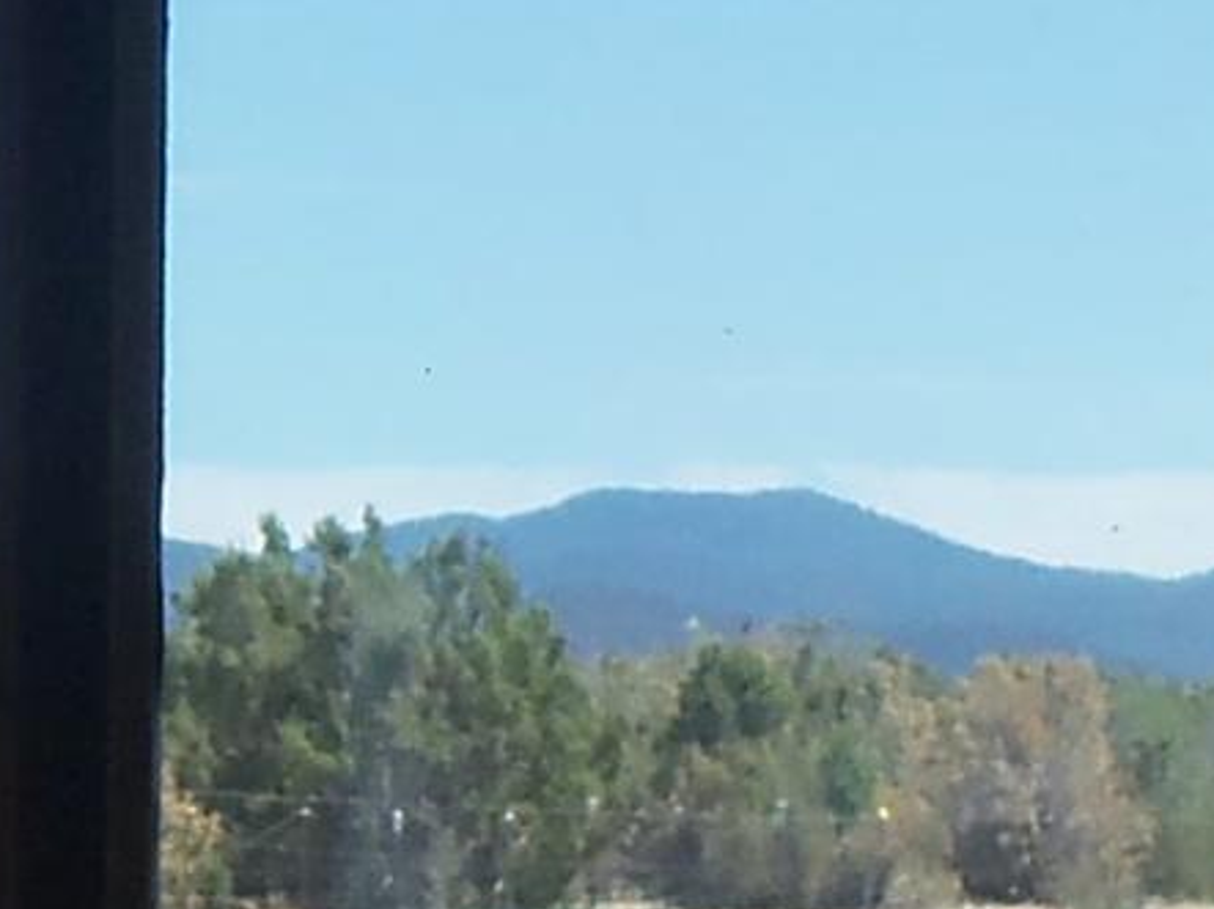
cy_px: 1173
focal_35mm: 421
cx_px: -1090
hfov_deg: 4.6
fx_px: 14757
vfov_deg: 3.5
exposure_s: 1/400
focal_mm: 11.1
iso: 80
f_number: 4
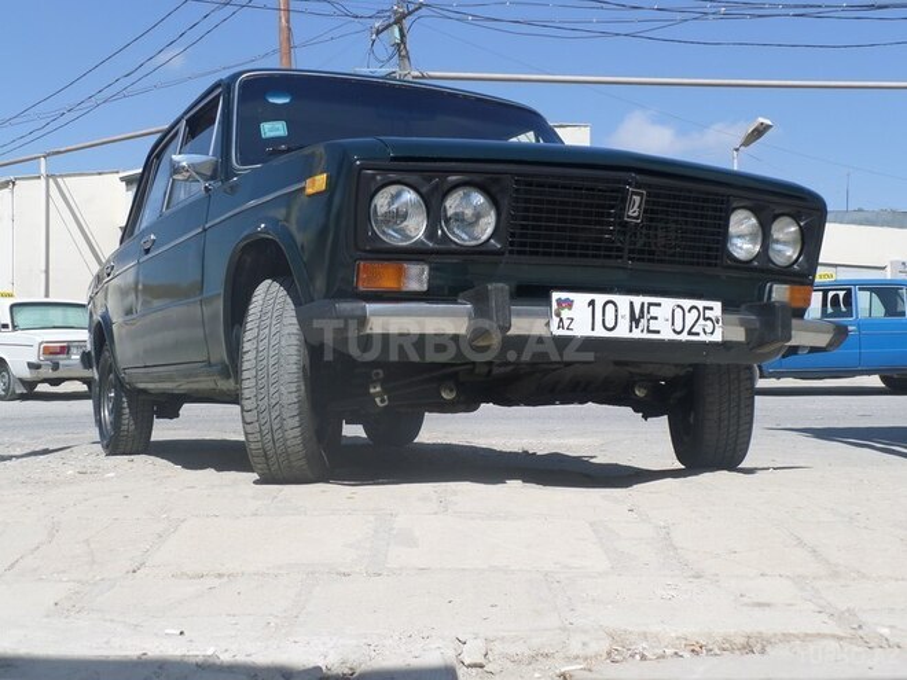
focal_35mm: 42
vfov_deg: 34.3
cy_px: 340
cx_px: 454
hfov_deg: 44.8
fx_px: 1100
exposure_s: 1/1000
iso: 100
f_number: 3.6
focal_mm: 7.5
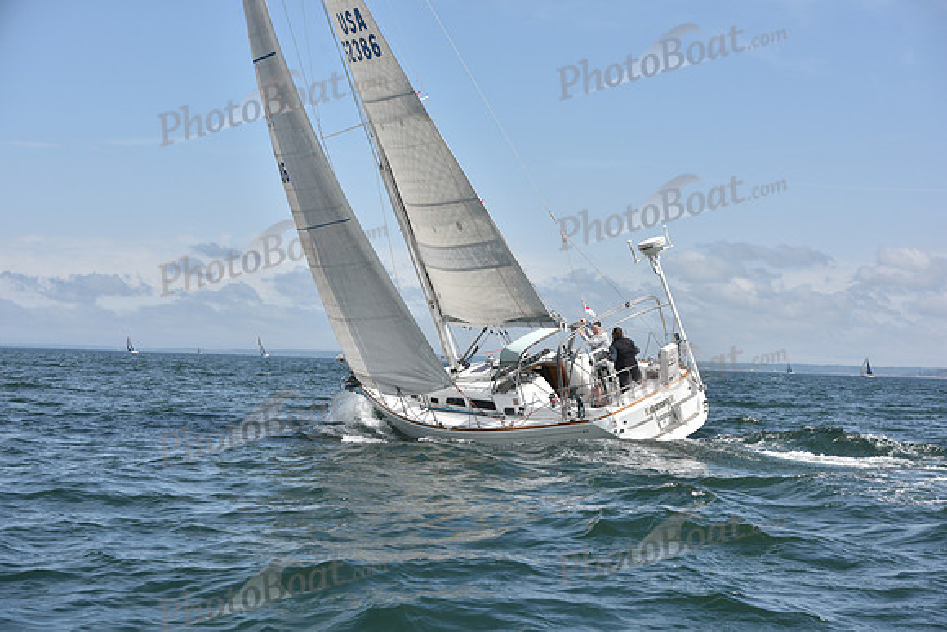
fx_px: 1842
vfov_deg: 19.5
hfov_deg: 28.8
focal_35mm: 70
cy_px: 316
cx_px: 474
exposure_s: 1/1250
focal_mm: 70
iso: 200
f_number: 6.3
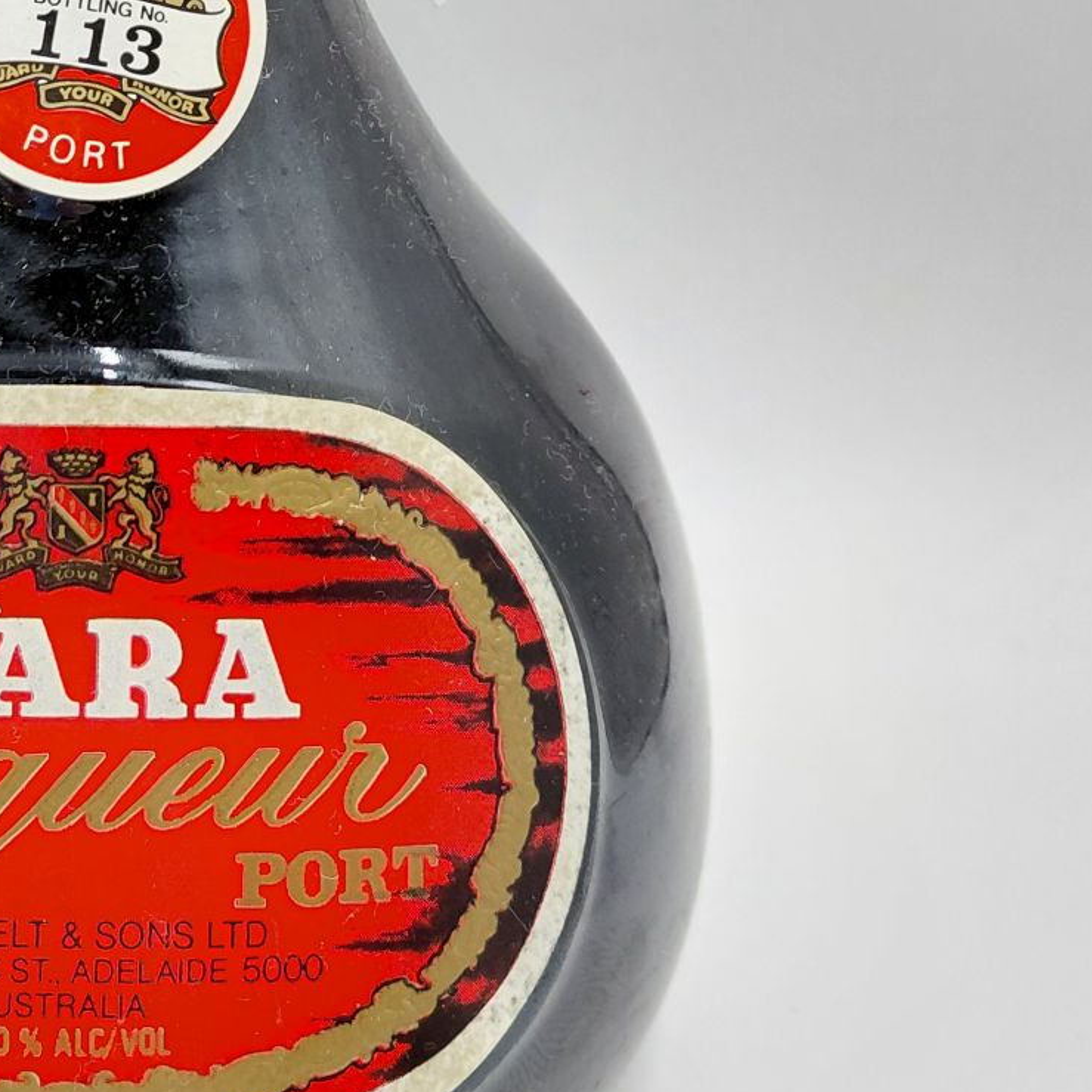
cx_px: 140
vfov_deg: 26.6
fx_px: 2177
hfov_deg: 27.3
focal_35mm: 61
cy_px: -6
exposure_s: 1/100
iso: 250
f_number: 1.8
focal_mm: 4.69
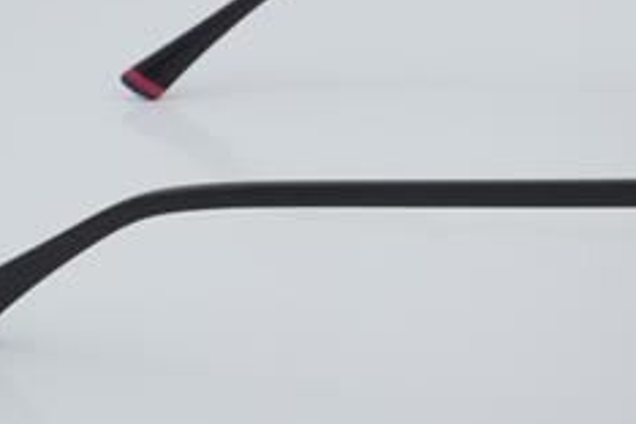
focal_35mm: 128
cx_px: 448
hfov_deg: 16.0
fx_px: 2261
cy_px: 128
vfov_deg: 10.7
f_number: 32
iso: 100
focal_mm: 50
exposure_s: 1/3
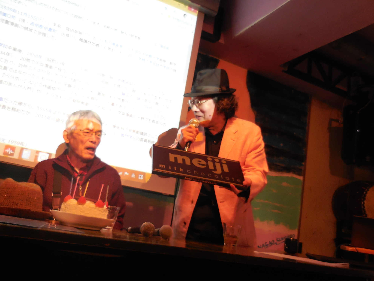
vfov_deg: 42.9
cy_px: 140
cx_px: 187
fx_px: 357
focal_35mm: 33
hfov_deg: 55.4
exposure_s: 1/30
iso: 400
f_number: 3.7
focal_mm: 5.9
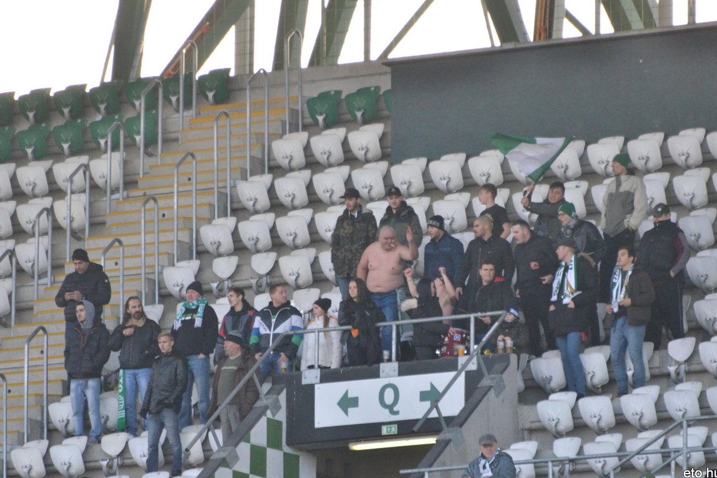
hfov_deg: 4.4
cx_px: 364
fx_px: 9358
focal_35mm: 470
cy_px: 247
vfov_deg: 2.9
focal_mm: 300
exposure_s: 1/2000
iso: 3200
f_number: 5.6
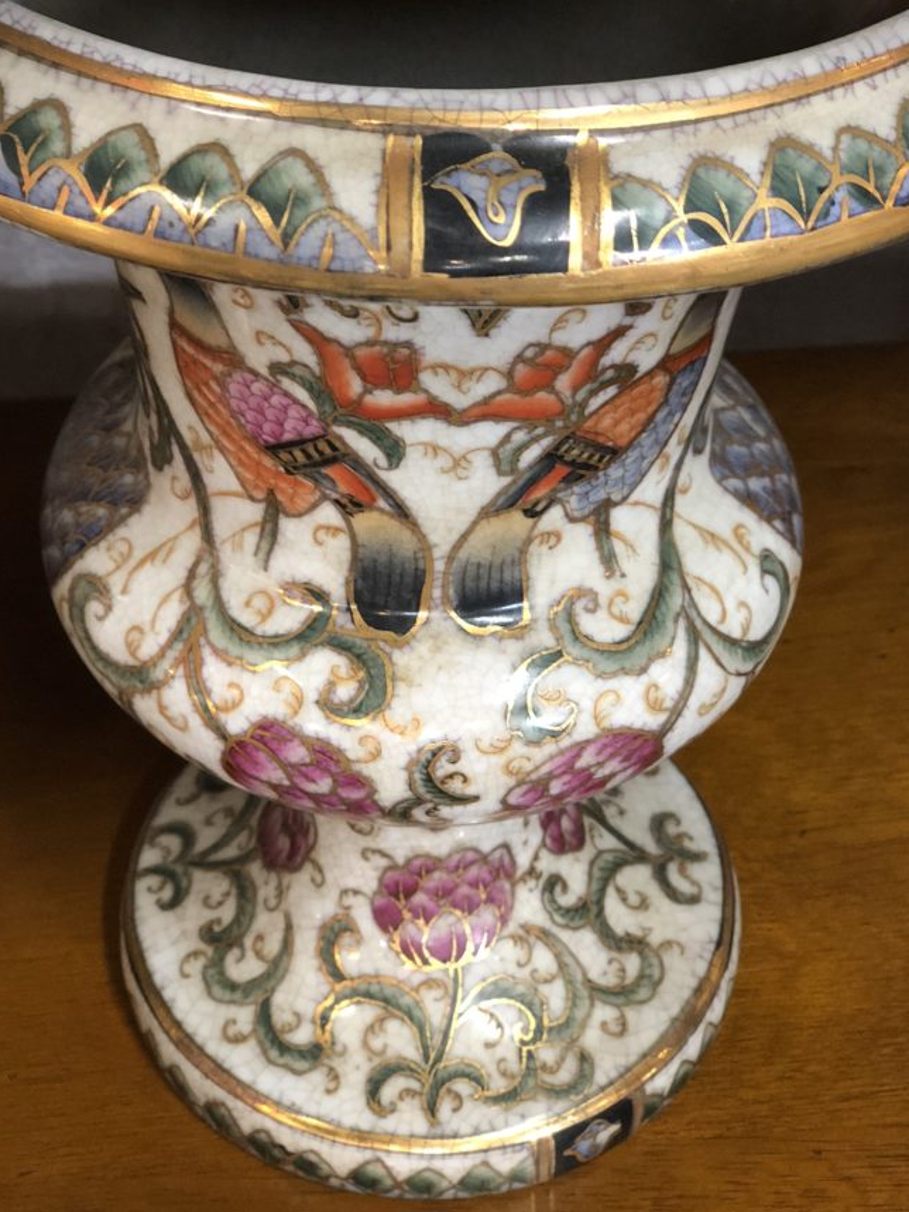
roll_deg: +2.4
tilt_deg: -40.2
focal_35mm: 62
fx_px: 2171
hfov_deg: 23.6
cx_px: 378
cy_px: 497
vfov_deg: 31.1
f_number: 2.4
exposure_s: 1/25
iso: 160
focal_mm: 6
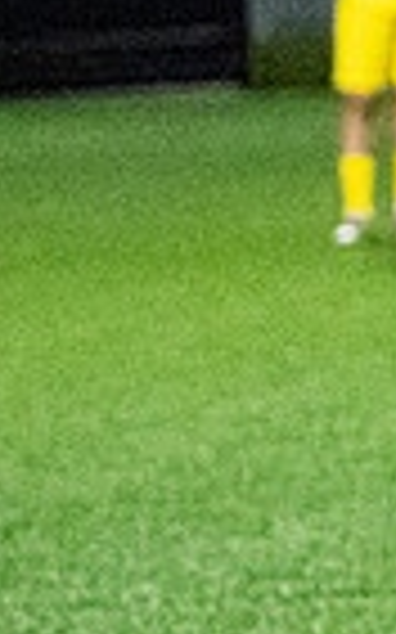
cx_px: 1457
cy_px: 428
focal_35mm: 579
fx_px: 10008
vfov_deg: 3.6
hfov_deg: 2.2
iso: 8000
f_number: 2.8
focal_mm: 72
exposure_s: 1/1000
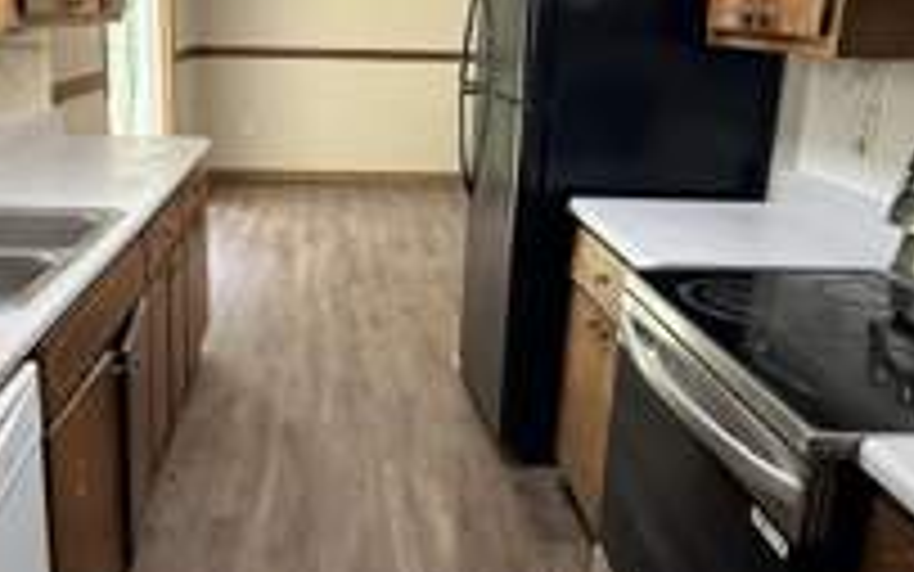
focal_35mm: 35
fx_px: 872
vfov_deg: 36.1
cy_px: 223
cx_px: 356
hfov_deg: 54.8
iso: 250
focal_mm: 2.22
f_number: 2.2
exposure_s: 1/60
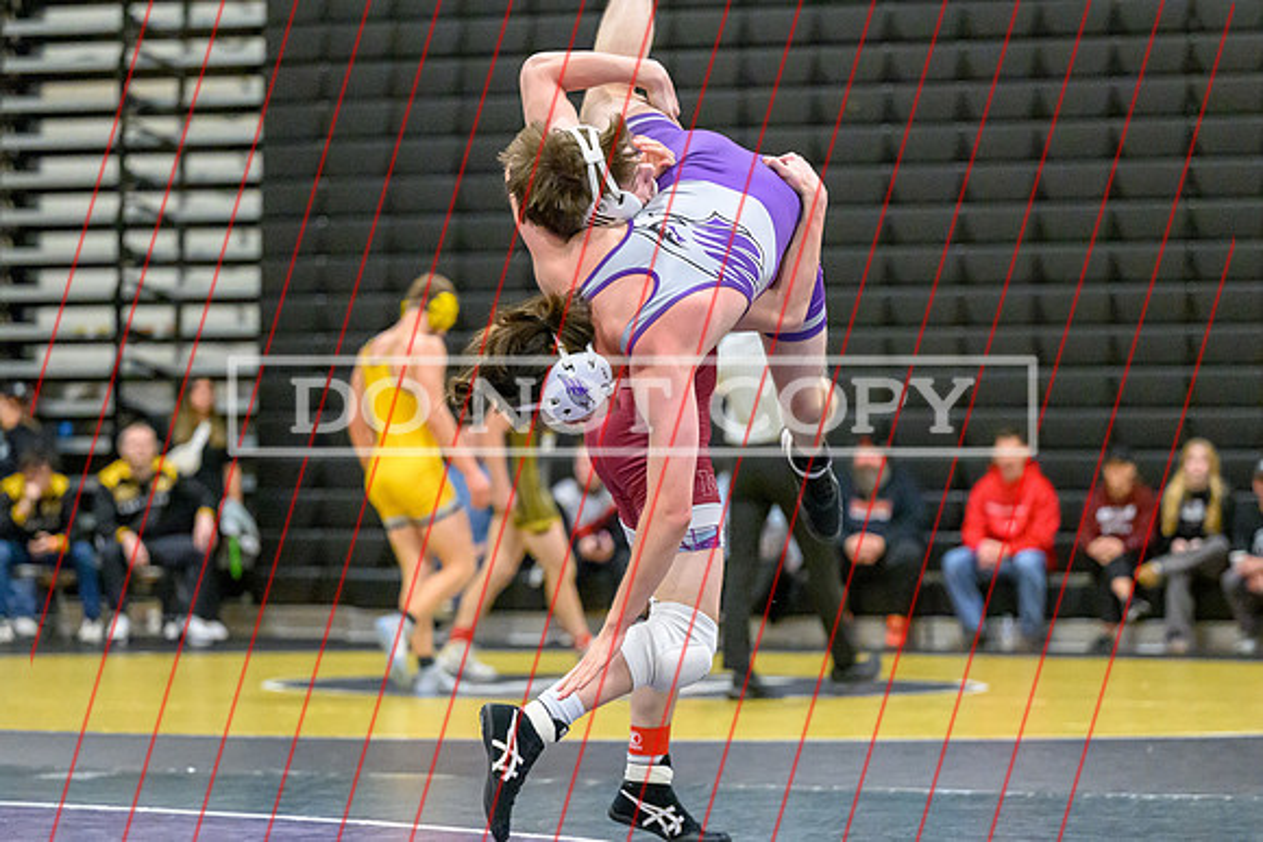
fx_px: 4295
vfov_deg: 11.2
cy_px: 475
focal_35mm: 122
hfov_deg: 16.7
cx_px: 674
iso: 14400
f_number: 2.8
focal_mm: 100
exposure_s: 1/800
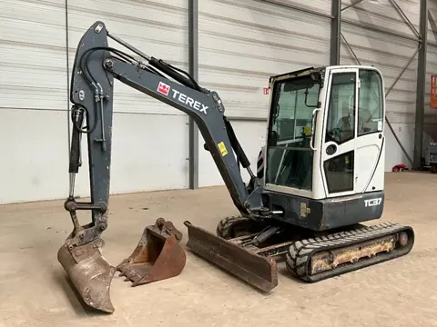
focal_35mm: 29
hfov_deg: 61.7
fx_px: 366
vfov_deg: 48.2
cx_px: 218
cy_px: 164
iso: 80
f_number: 1.8
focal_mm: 3
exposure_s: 1/60
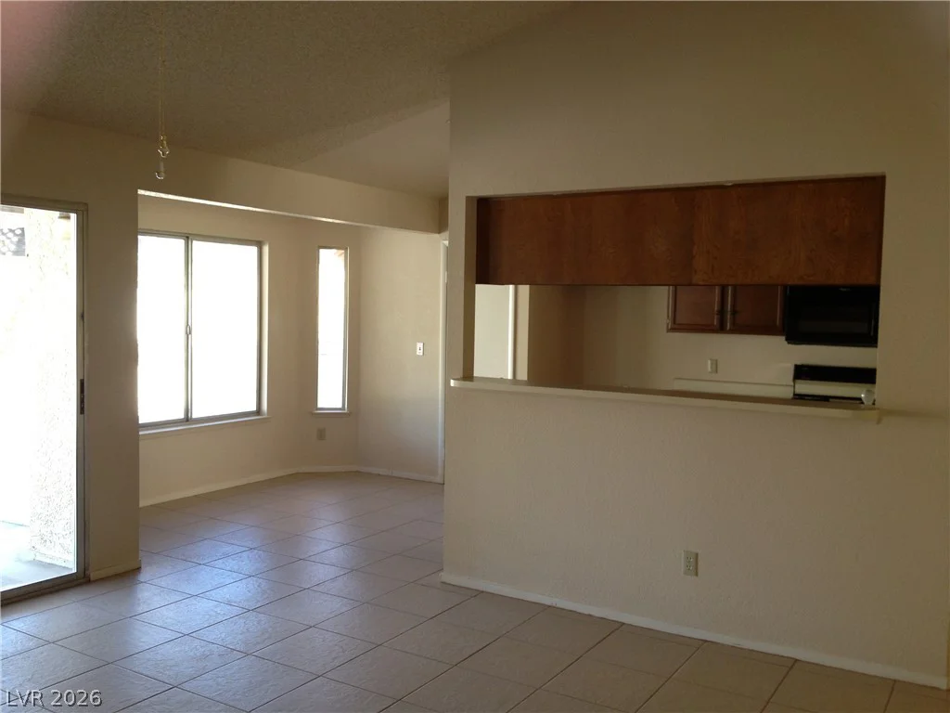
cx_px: 475
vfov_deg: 40.7
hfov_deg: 52.6
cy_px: 356
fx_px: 961
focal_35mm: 35
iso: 80
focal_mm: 4.28
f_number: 2.4
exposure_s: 1/40
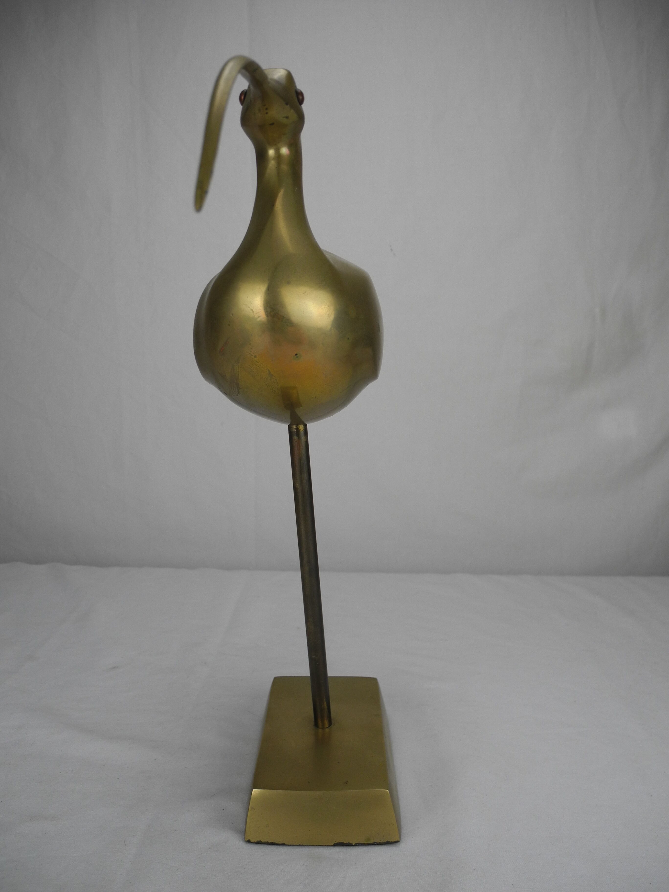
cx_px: 334
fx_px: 722
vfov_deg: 63.4
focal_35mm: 28
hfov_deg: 49.7
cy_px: 446
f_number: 2.8
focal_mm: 6
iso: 100
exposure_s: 1/252
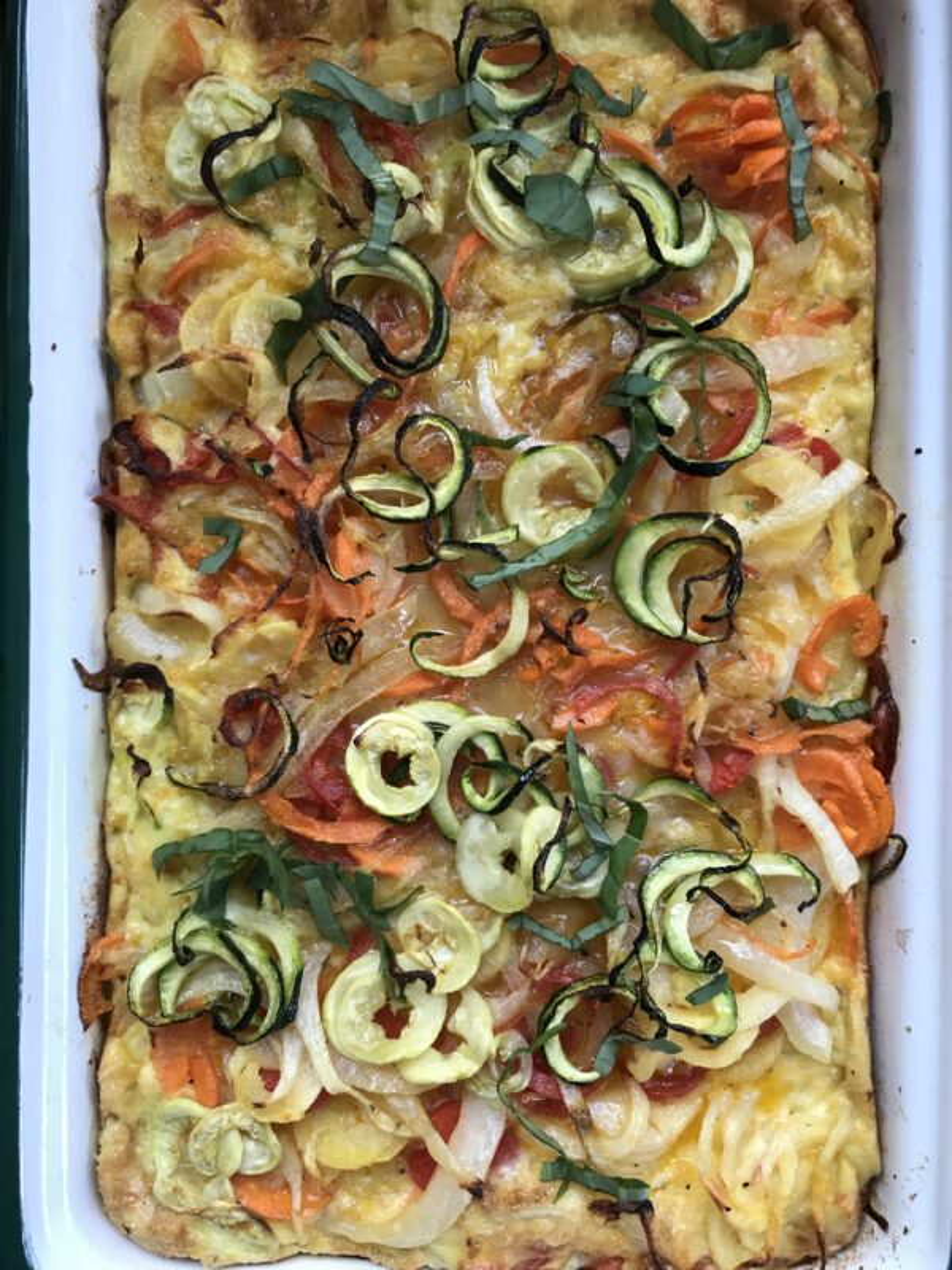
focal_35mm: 28
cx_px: 476
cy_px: 635
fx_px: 1027
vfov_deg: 63.4
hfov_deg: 49.7
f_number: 1.8
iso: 20
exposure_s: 1/31
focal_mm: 3.99
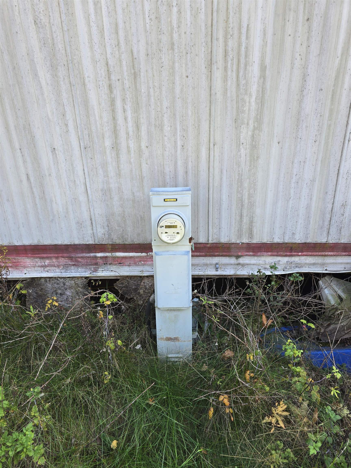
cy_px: 234
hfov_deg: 58.9
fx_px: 311
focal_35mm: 23
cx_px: 176
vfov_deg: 73.9
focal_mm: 6.3
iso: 32
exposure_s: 1/180
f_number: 1.7
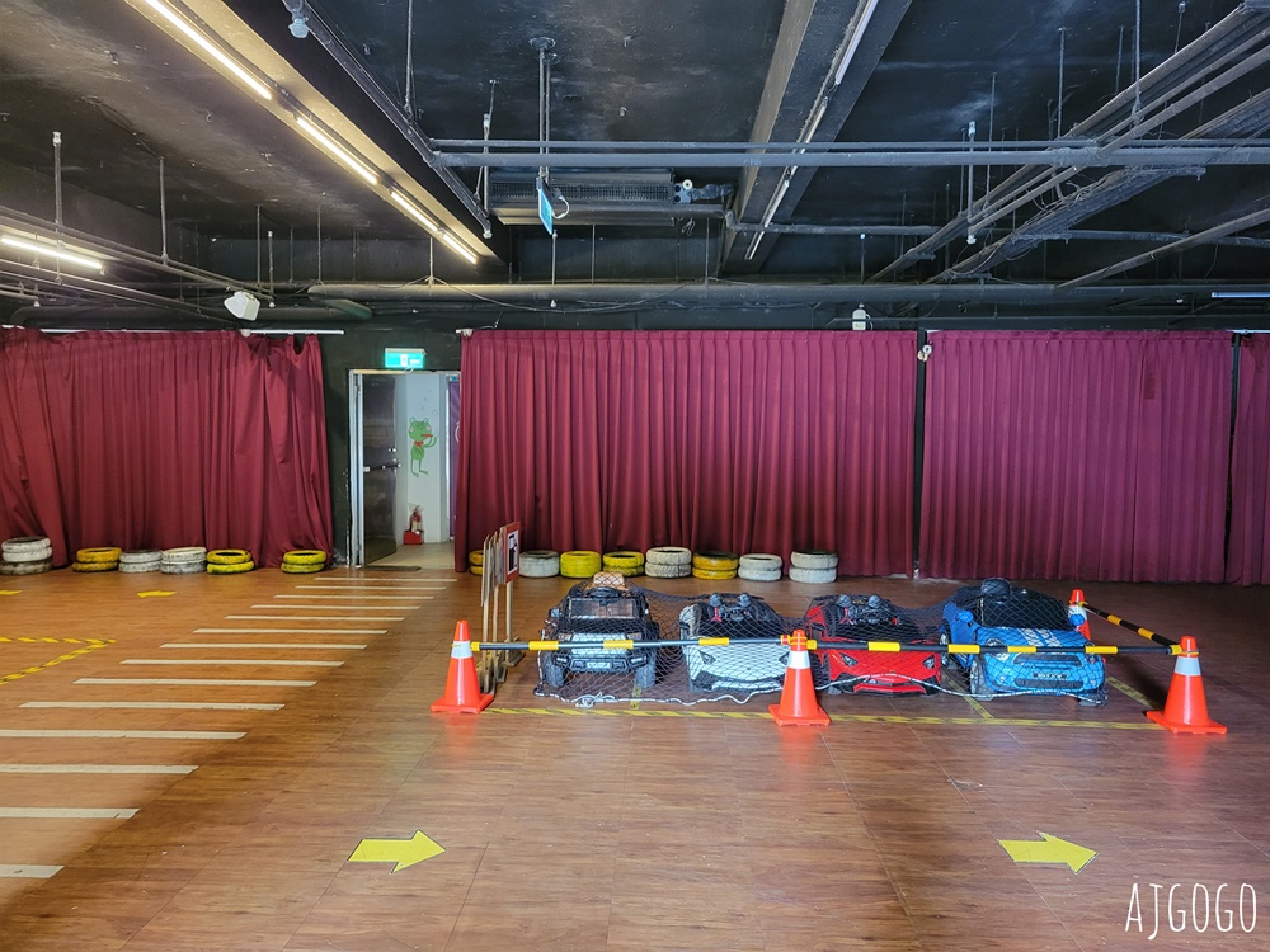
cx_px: 635
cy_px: 476
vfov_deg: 53.1
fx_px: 954
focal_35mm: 26
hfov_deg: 67.3
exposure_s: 1/30
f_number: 1.8
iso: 640
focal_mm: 5.4
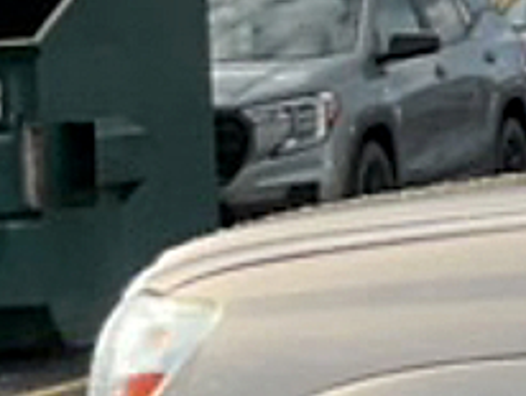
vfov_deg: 6.3
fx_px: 3545
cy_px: -181
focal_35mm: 233
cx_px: 1966
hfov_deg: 6.9
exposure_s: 1/1221
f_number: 1.8
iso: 25
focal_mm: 3
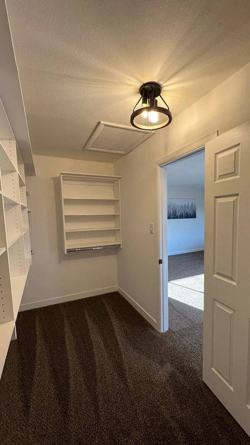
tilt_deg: -5.5
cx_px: 137
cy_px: 234
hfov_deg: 70.4
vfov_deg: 102.9
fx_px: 177
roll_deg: +2.0
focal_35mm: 15
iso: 100
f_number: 1.8
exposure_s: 1/120
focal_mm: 1.57
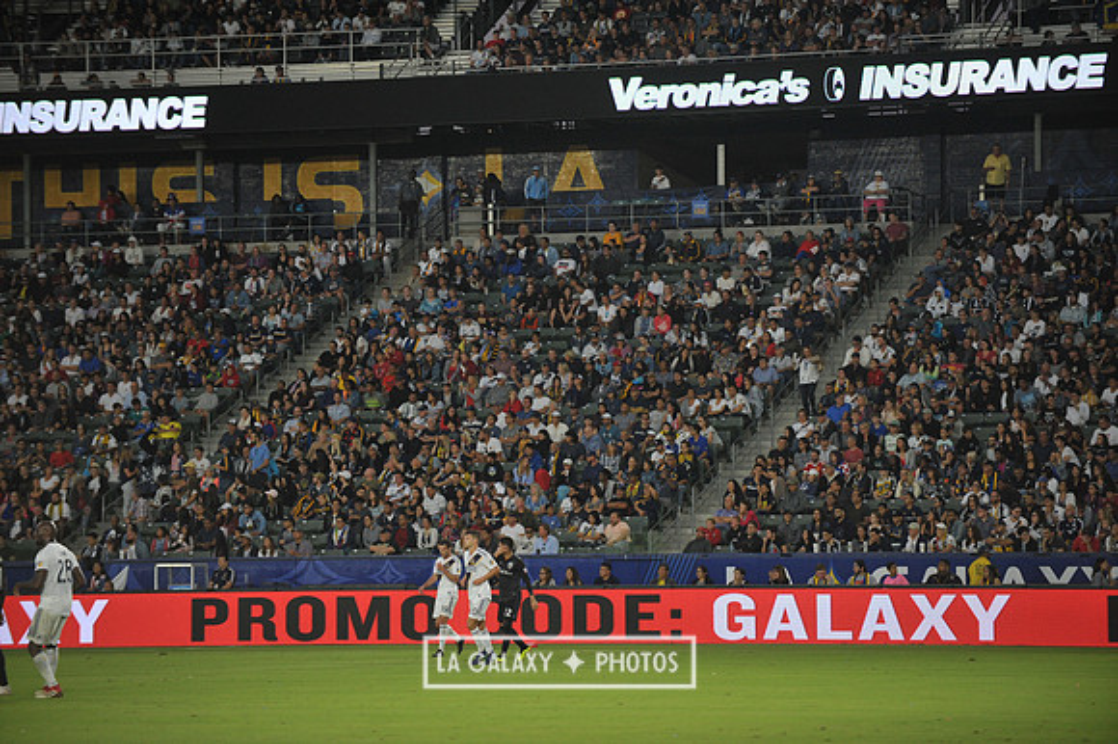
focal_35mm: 155
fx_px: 4811
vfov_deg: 8.8
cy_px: 372
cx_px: 559
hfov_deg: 13.3
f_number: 2.8
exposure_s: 1/1000
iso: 1250
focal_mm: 155
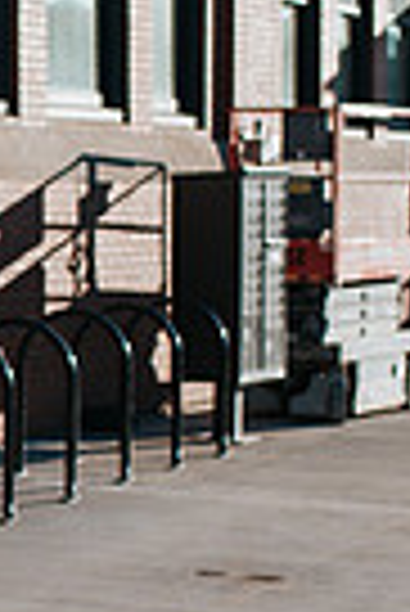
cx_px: -466
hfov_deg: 8.0
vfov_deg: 12.6
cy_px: 430
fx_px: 2760
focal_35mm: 162
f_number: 3.2
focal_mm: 35
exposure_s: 1/1250
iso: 100
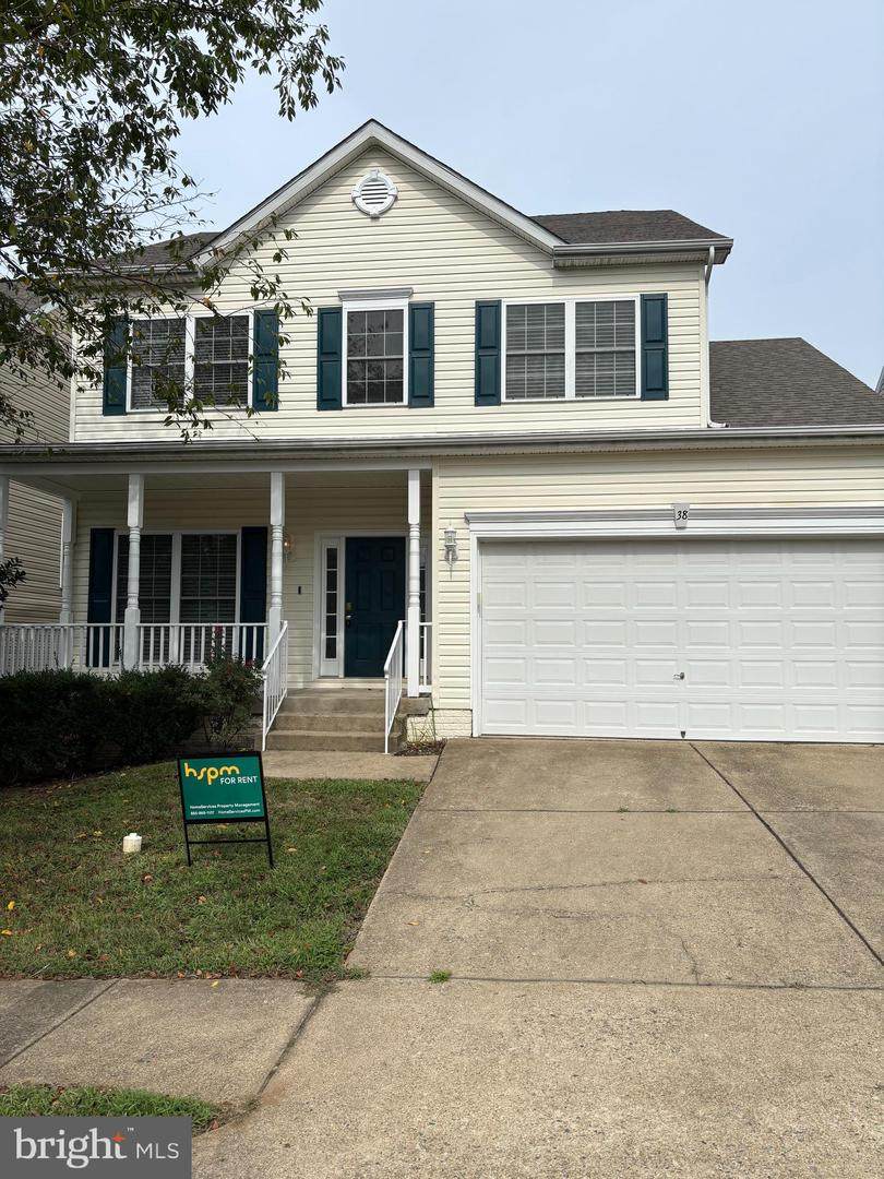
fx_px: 885
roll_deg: -0.6
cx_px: 442
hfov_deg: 53.1
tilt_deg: +4.4
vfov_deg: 67.3
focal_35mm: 26
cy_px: 590
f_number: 1.6
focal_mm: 5.96
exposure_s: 1/4255
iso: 50
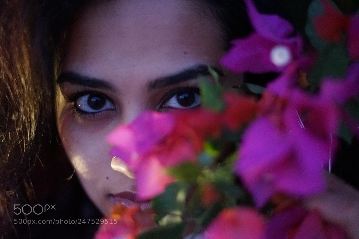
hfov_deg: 39.6
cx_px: 180
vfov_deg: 27.0
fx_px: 498
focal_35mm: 50
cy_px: 120
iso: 6400
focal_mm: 50
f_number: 2
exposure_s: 1/30
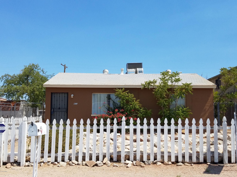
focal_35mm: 26
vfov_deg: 53.1
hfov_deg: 67.3
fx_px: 178
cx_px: 118
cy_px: 88
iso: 50
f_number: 1.7
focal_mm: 4.2
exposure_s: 1/3048
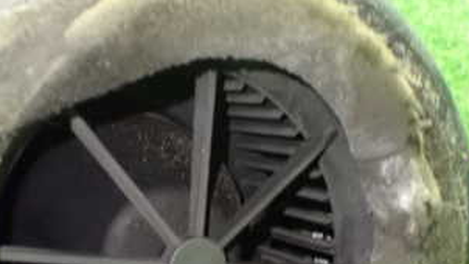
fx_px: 970
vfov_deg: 15.3
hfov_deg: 27.2
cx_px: 255
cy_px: 250
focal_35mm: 78
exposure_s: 1/30
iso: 1600
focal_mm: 6.37
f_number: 2.5
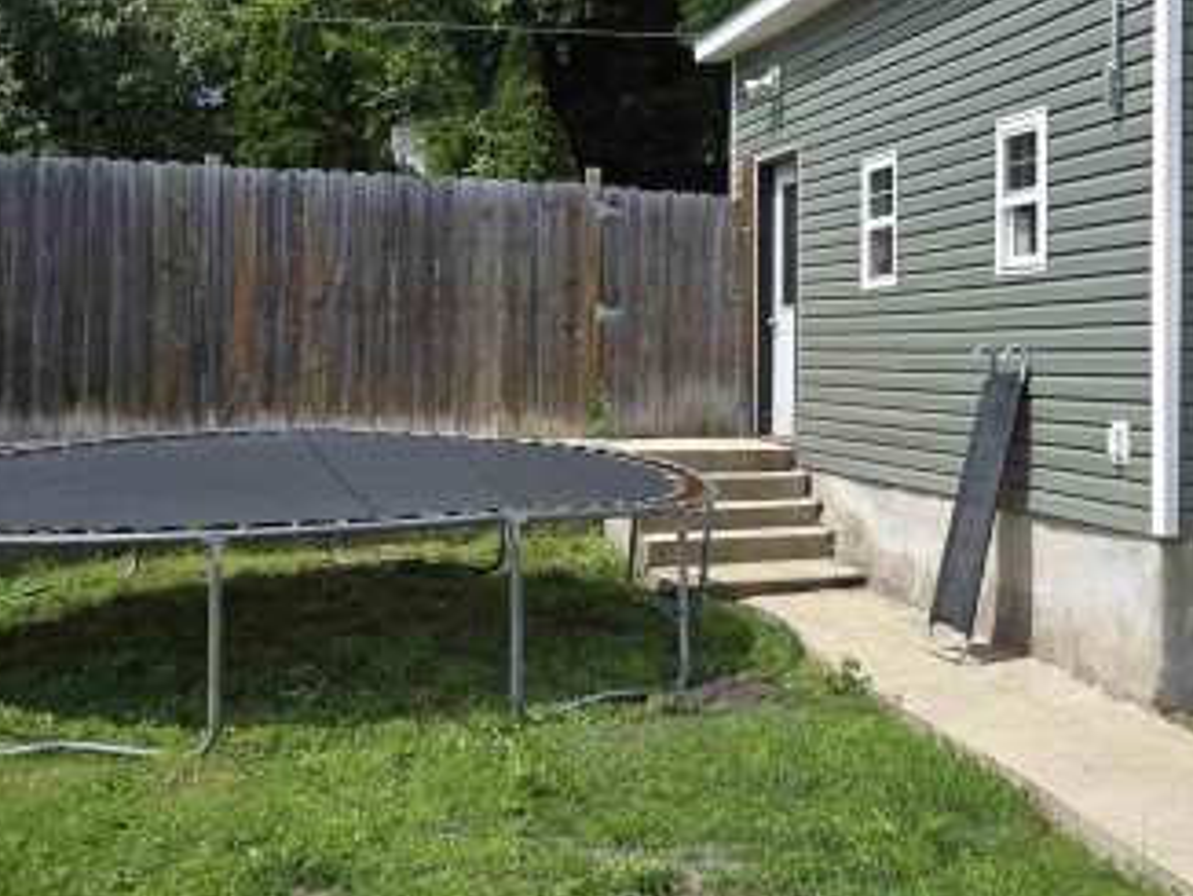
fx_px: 1621
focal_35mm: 47
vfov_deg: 30.9
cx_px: 869
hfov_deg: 39.5
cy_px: 380
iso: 25
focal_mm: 5.4
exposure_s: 1/1493
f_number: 1.8
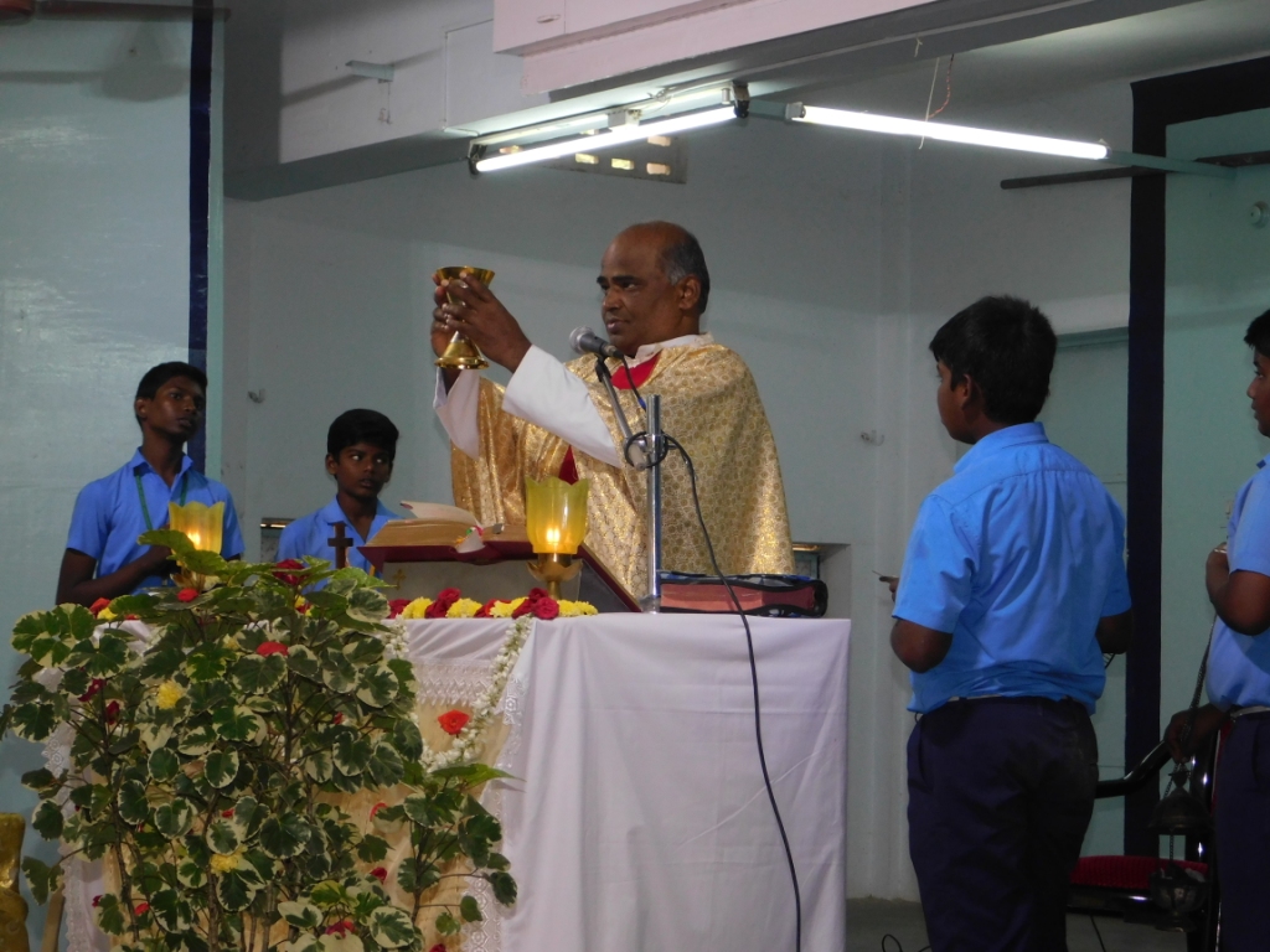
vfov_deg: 16.2
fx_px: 3339
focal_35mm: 91
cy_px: 476
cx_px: 635
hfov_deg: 21.5
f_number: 4.5
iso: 280
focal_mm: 16.1
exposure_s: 1/60
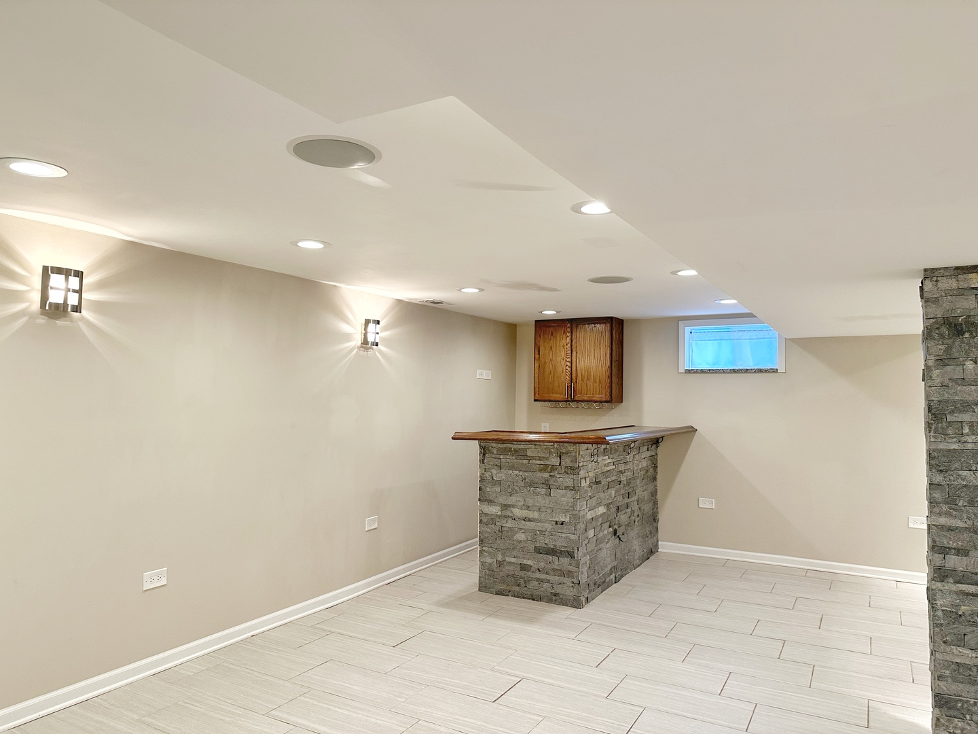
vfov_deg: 56.8
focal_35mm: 24
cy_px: 367
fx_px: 678
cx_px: 489
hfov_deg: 71.6
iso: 160
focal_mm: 6.86
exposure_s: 1/60
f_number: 1.78
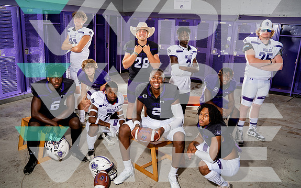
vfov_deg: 40.6
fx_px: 254
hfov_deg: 61.2
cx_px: 153
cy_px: 92
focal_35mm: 31
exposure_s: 1/250
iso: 200
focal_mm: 28
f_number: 7.1
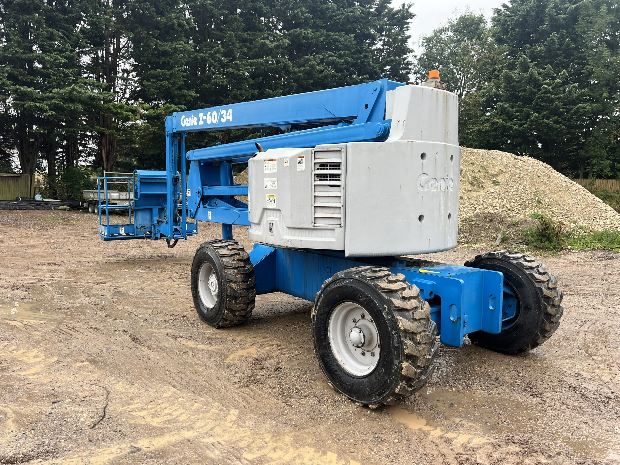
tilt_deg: -5.4
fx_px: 466
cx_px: 310
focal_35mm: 26
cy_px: 232
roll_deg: -1.4
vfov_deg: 53.1
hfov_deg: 67.3
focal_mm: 5.7
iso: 80
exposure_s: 1/121
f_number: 1.5
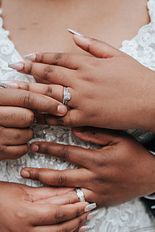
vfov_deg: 36.1
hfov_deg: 24.6
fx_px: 355
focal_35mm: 55
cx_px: 66
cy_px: 140
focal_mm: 35
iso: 1000
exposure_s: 1/1250
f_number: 2.8
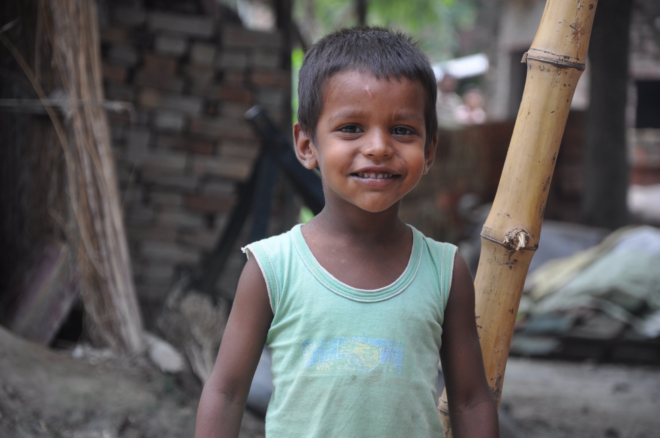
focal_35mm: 158
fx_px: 2884
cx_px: 330
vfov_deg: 8.7
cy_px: 219
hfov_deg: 13.1
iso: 200
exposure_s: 1/125
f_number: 5.6
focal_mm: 105
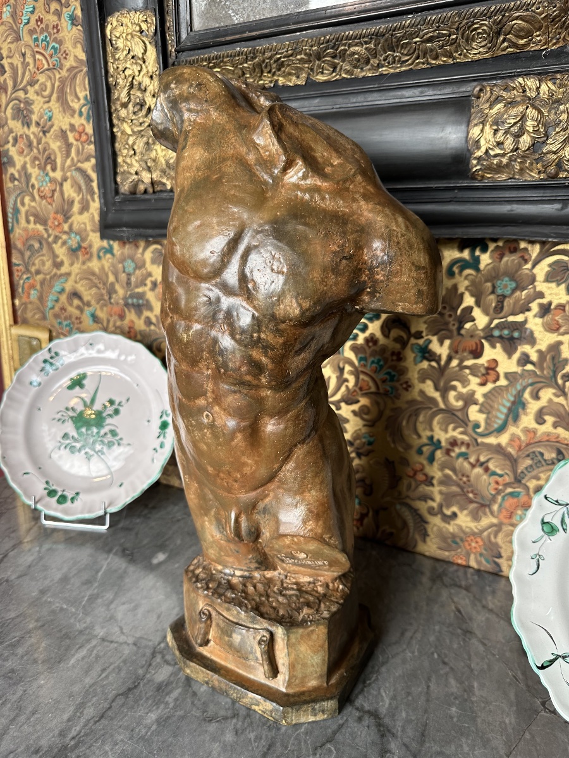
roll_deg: -1.8
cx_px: 284
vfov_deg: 71.6
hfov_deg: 56.8
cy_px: 379
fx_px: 526
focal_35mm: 24
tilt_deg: -15.0
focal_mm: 6.86
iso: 80
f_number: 1.78
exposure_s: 1/121
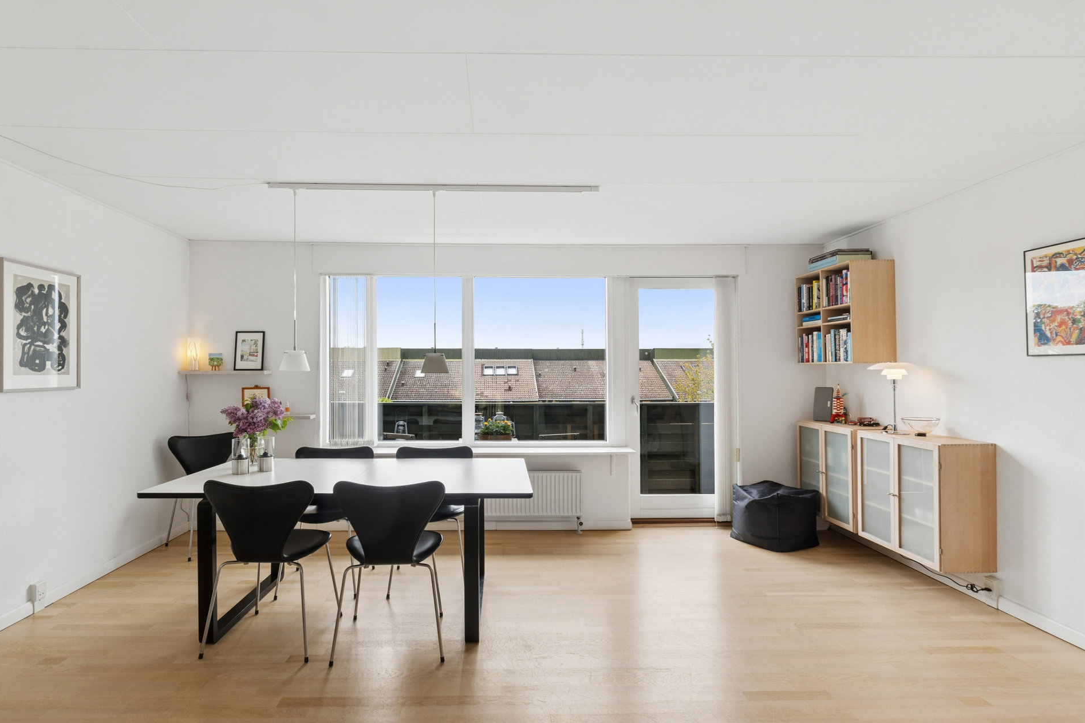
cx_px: 524
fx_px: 573
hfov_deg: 86.9
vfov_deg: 64.5
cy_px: 363
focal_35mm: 19
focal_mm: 12
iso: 200
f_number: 8
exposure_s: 1/100
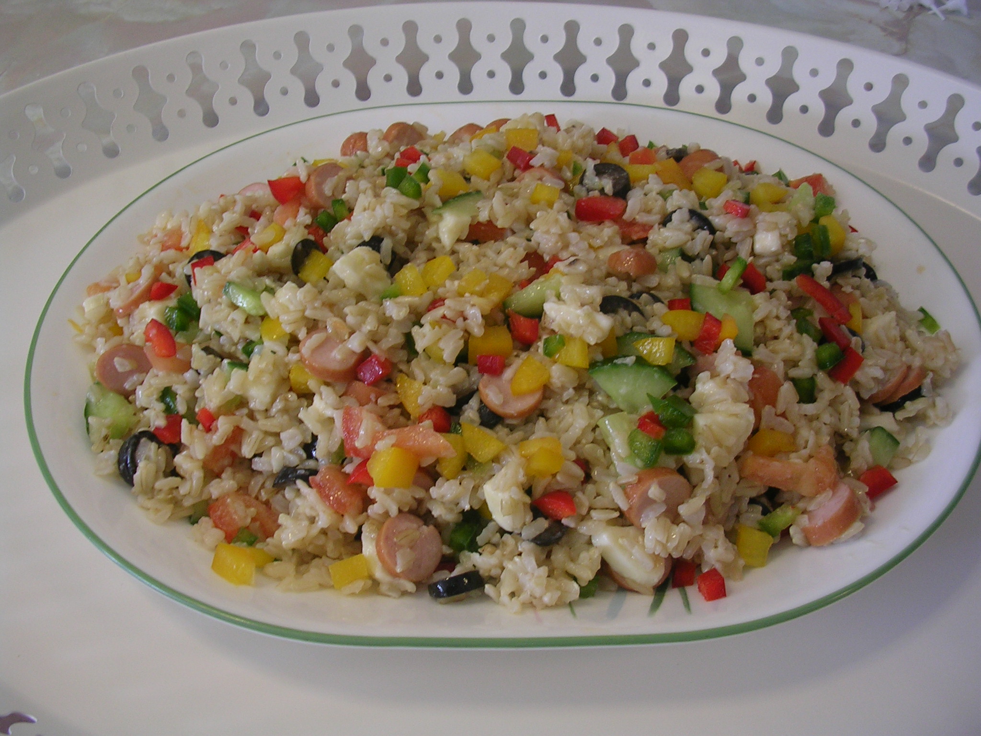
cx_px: 490
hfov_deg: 49.0
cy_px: 368
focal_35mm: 38
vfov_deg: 37.7
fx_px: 1077
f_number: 2.8
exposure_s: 1/30
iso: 50
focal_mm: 5.8
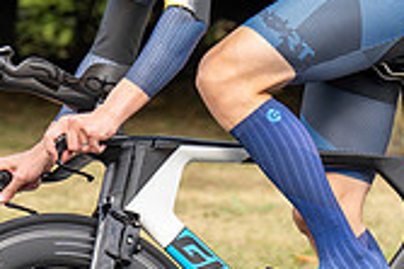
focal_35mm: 470
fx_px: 5269
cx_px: 11
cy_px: 30
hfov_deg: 4.4
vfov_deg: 2.9
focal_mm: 103
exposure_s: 1/1000
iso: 400
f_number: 4
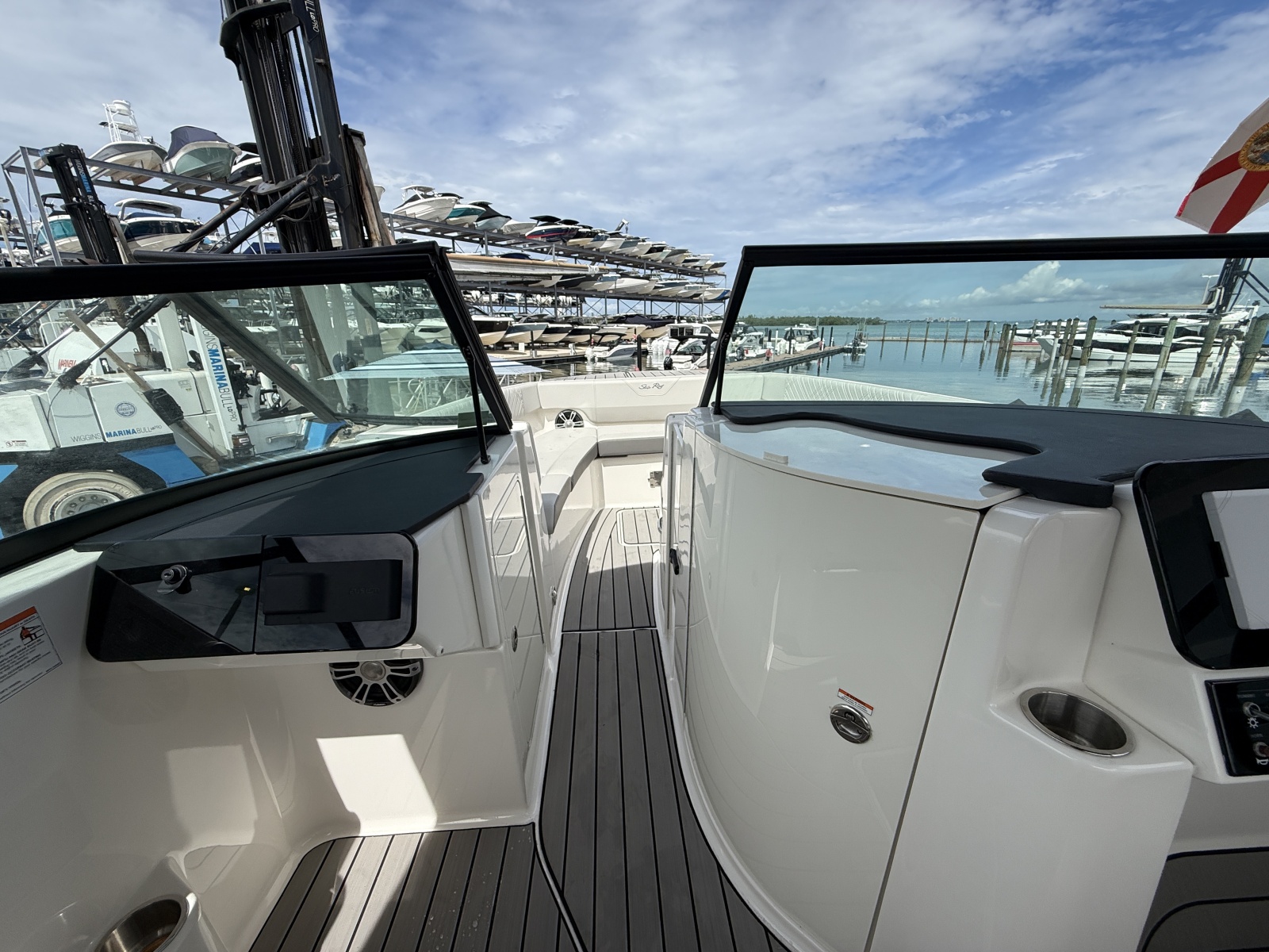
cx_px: 634
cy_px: 476
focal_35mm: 14
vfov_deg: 85.7
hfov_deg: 102.1
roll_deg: +0.3
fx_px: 513
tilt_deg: -14.2
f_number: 2.2
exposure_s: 1/3460
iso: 50
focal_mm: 2.22
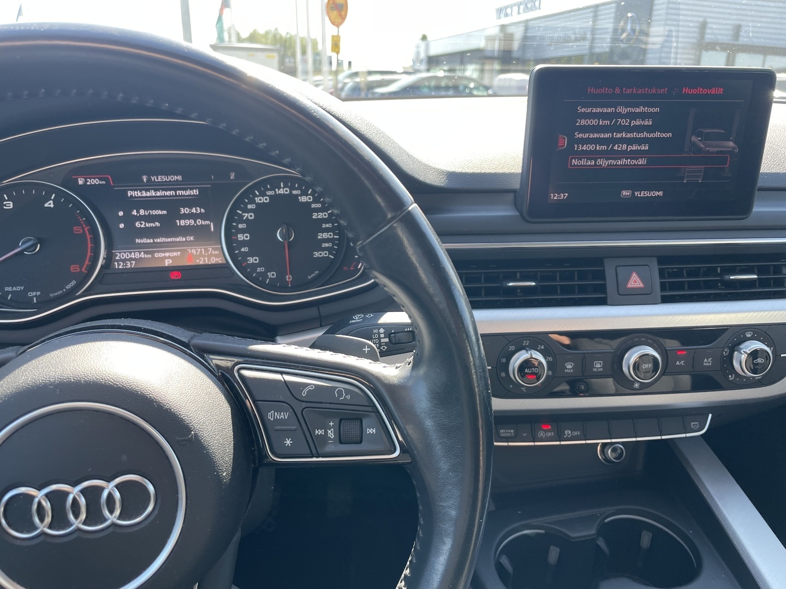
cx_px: 393
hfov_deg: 67.3
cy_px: 294
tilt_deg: -16.6
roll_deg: -1.5
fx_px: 590
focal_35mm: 26
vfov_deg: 53.1
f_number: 1.6
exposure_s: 1/152
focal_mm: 4.2
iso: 32
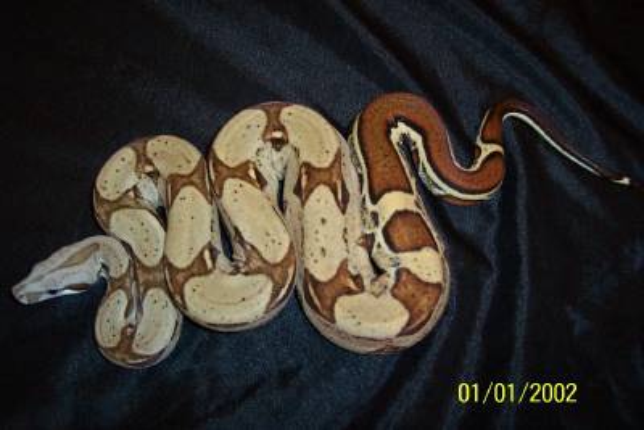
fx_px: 680
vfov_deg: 35.1
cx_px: 322
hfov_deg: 50.7
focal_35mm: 38
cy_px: 215
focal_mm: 8
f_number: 2.8
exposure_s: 1/30
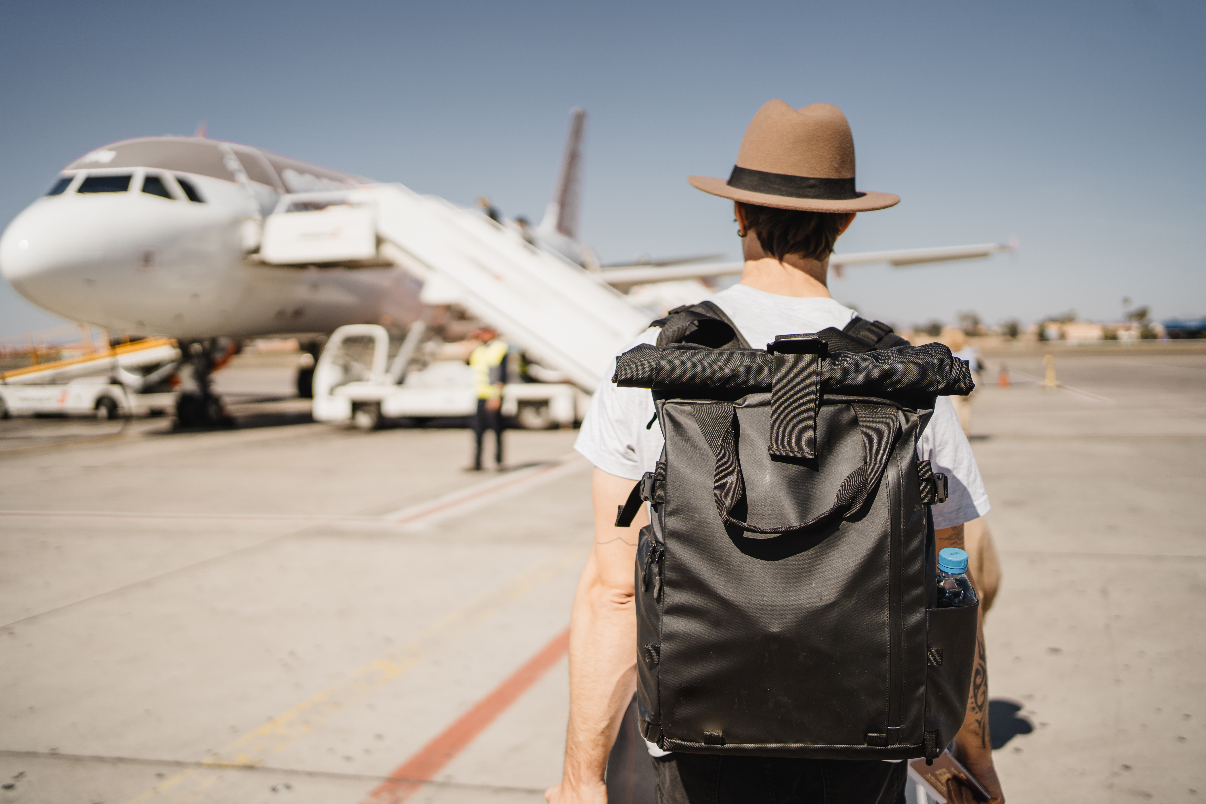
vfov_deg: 37.9
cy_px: 402
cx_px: 603
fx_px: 1172
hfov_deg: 54.4
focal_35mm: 35
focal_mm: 35
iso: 200
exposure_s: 1/8000
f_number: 2
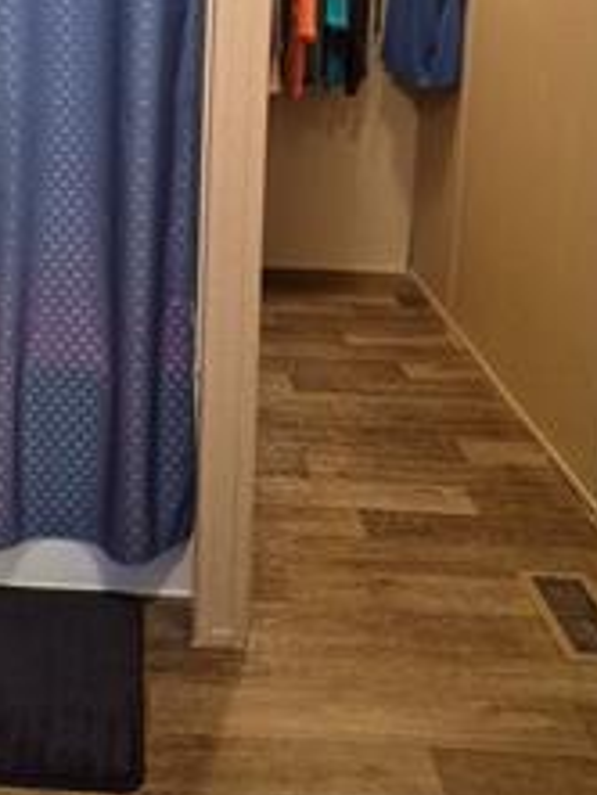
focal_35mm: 50
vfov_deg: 36.2
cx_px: 54
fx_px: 1149
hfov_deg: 28.0
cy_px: 101
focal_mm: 5.4
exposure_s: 1/120
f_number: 1.8
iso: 1250
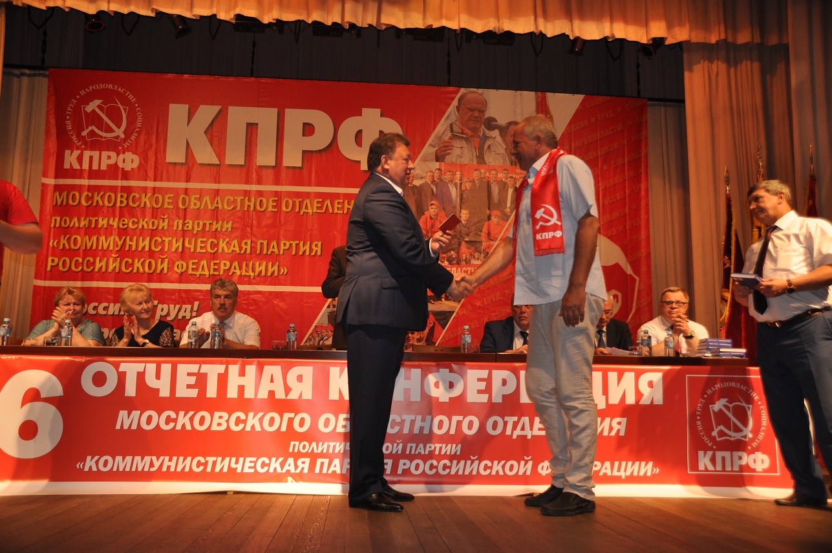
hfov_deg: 57.3
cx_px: 416
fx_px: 762
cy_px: 276
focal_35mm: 33
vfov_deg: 39.9
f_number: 3.8
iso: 400
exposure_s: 1/200
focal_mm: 22
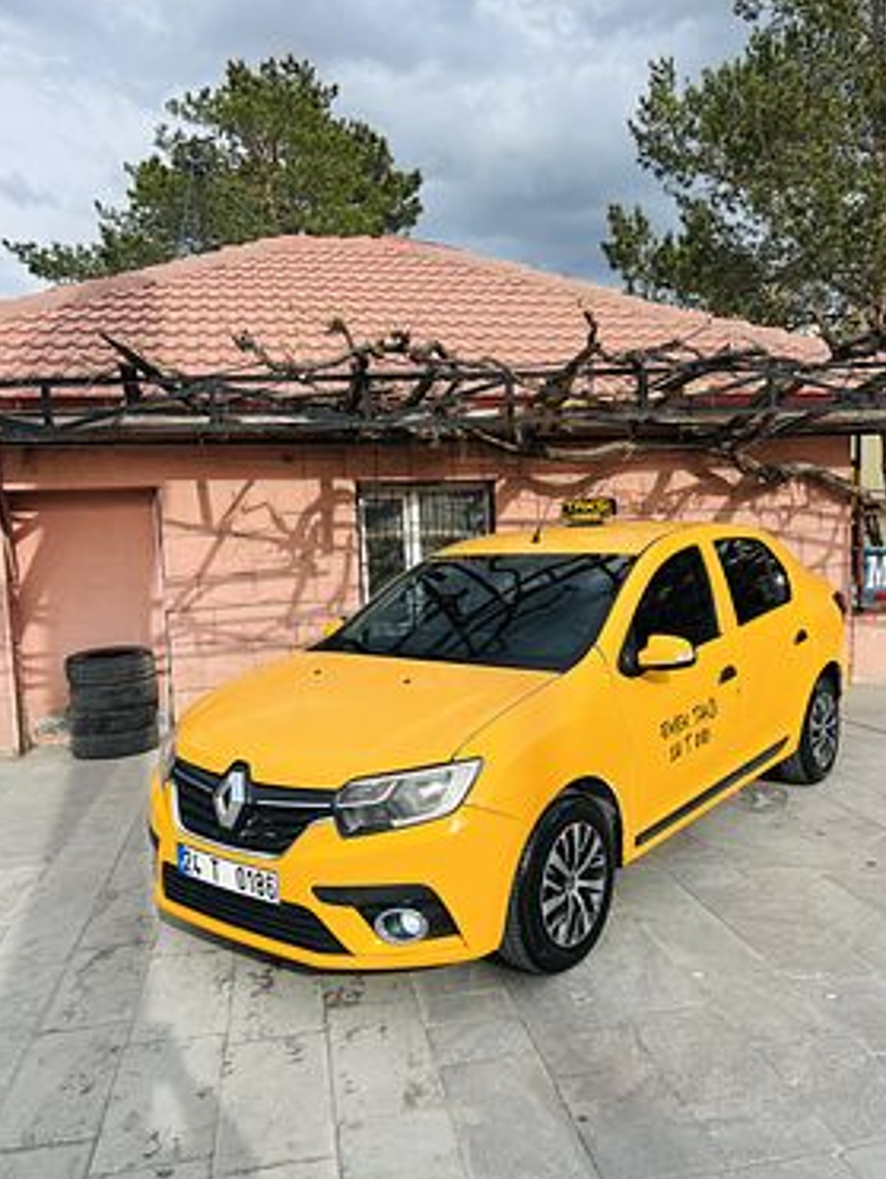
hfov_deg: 49.8
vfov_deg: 63.4
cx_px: 464
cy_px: 617
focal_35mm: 28
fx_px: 954
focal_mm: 5.7
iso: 50
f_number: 1.5
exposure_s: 1/3704
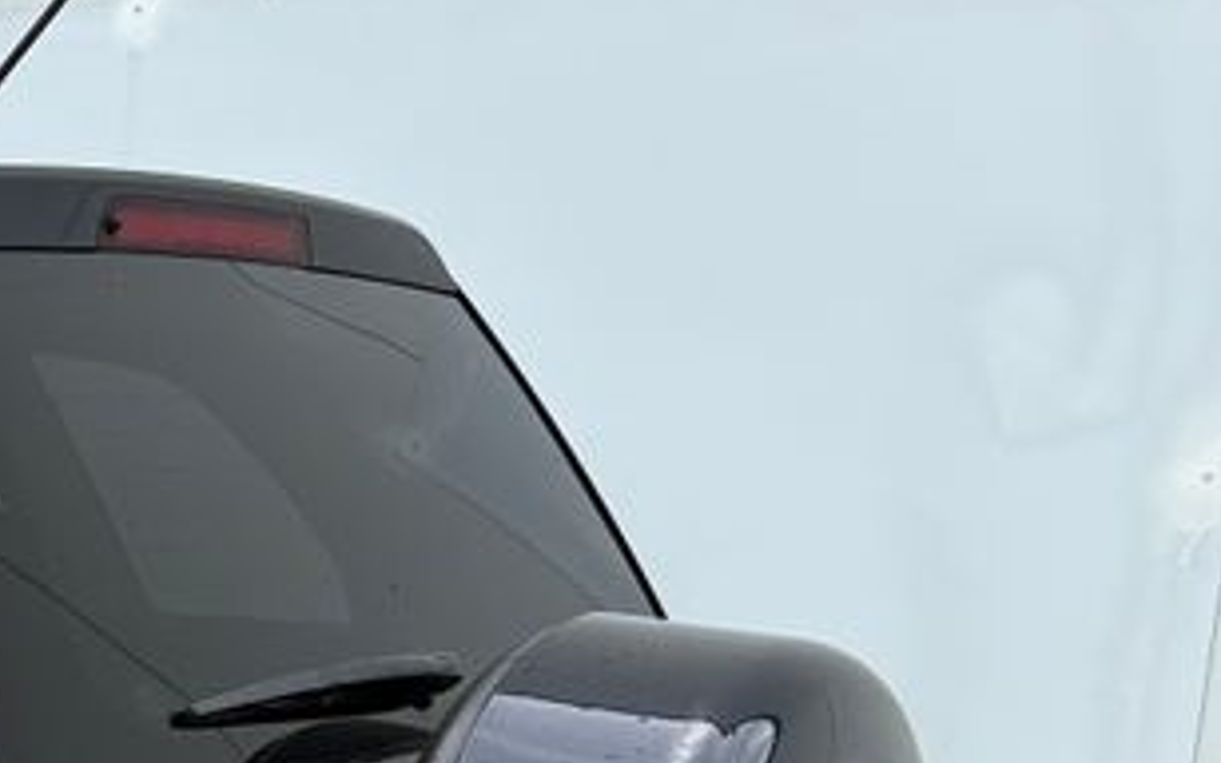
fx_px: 3062
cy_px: 1061
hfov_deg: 19.1
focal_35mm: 92
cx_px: -732
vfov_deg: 13.6
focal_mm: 5.96
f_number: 1.6
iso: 50
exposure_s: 1/607
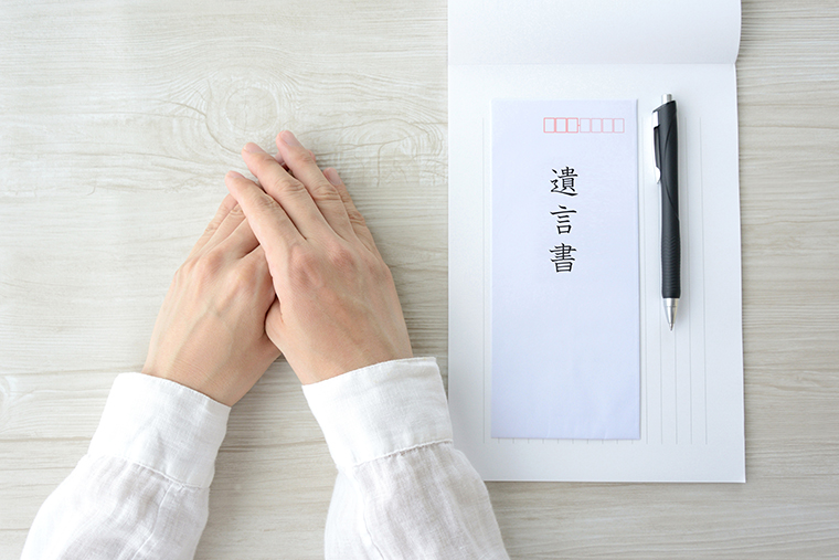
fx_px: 792
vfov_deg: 38.9
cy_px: 280
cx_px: 420
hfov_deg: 55.8
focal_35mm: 34
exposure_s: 1/200
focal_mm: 34
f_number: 8
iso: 800
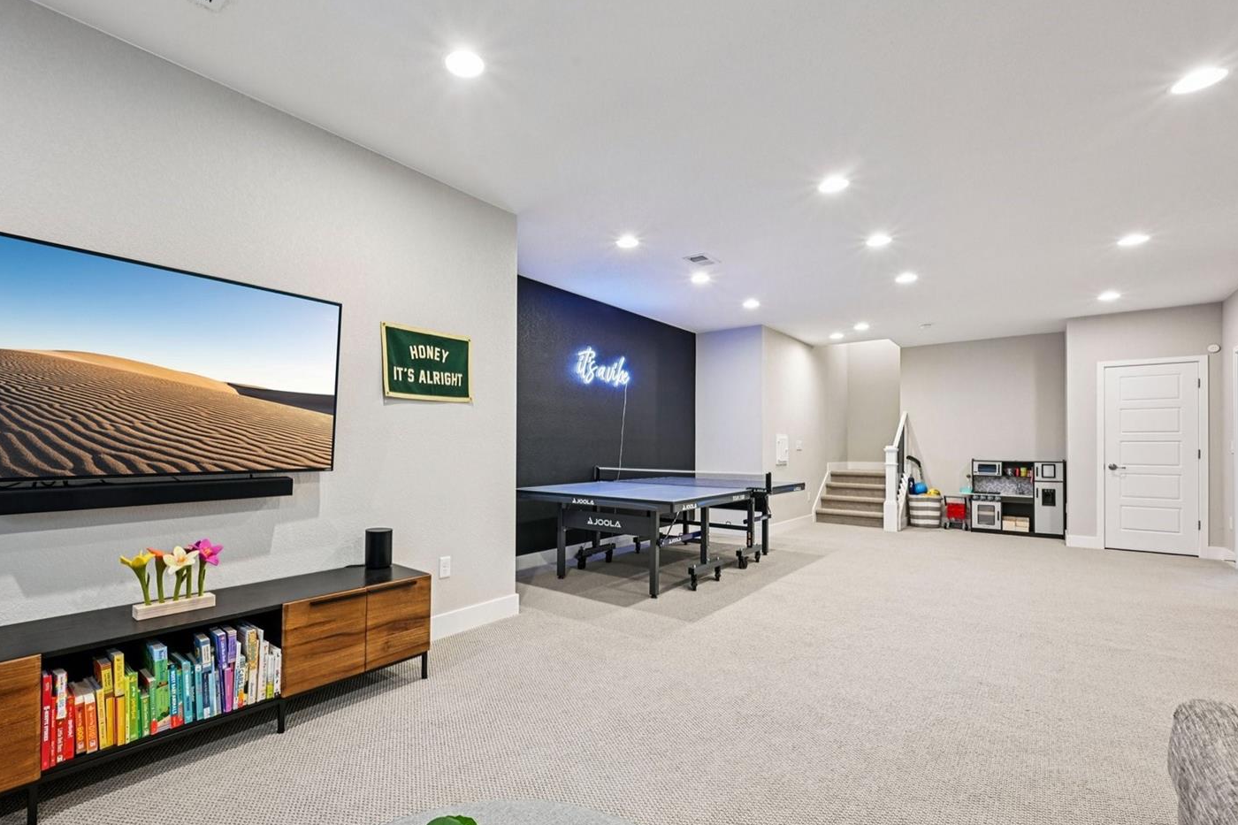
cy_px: 439
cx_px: 563
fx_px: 550
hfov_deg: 96.5
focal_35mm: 16
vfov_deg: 73.7
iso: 400
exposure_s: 1/4
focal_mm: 14
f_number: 11
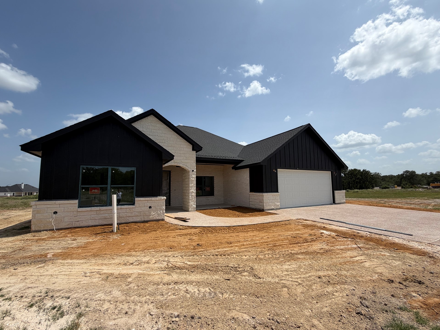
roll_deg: +1.7
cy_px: 169
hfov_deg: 98.2
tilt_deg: +4.9
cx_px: 224
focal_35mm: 15
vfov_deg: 81.7
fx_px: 191
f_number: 2.2
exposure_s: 1/1399
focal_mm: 2.22
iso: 20
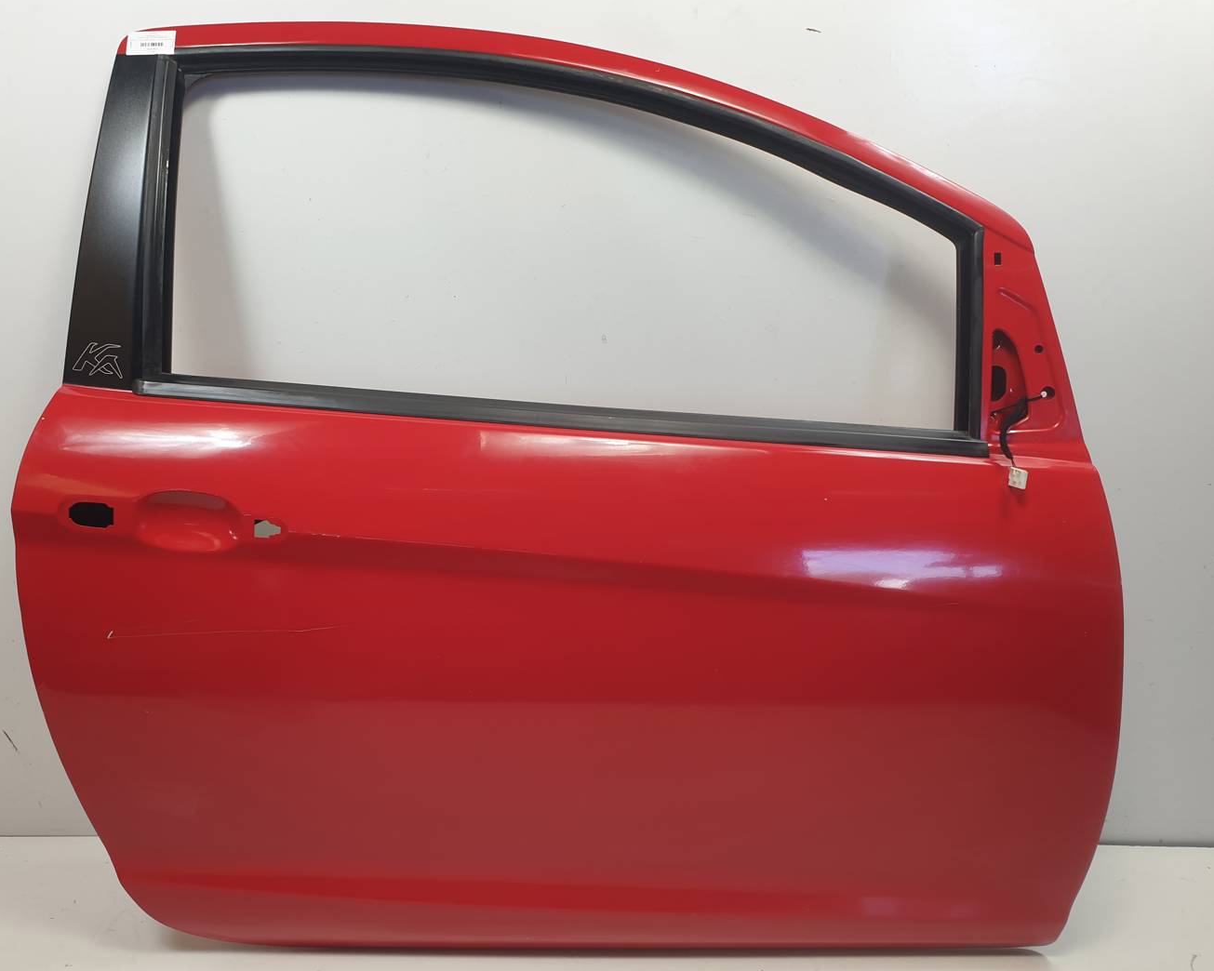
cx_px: 564
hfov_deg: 62.1
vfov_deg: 51.5
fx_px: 1006
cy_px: 485
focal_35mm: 28
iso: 64
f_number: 2.4
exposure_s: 1/100
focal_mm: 4.3
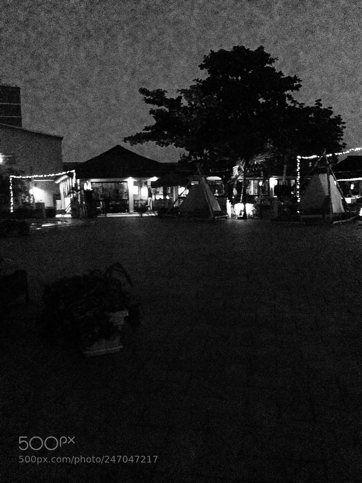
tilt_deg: -0.9
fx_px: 460
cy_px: 242
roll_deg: +1.0
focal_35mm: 33
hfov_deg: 42.9
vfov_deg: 55.4
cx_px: 181
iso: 3200
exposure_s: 1/15
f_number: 2.4
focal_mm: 4.12
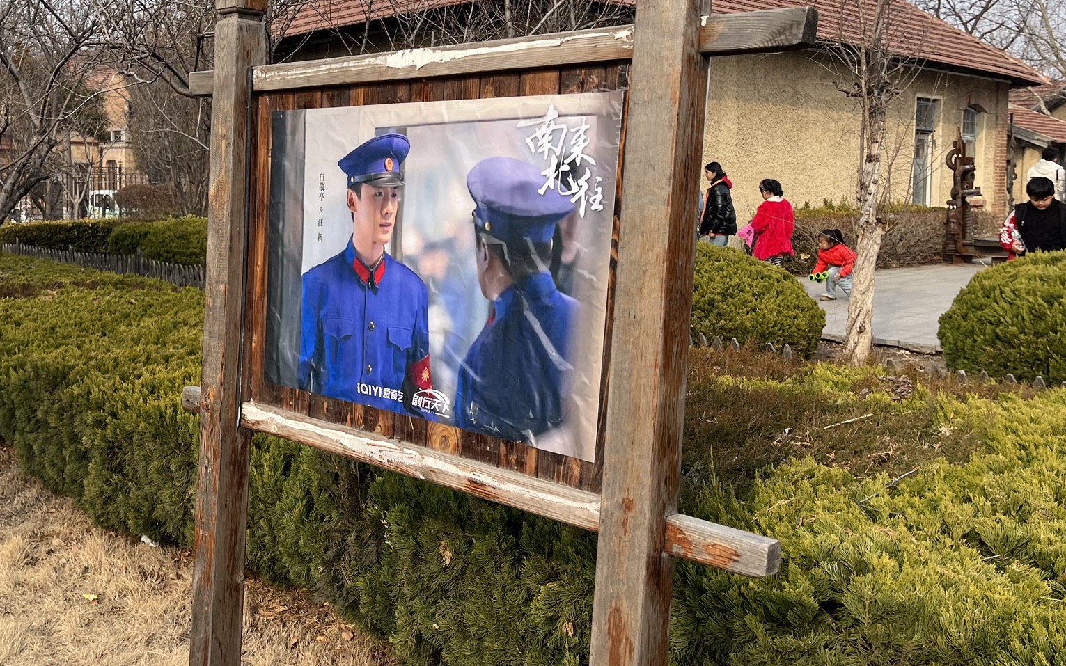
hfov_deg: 53.6
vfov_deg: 35.0
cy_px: 230
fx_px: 1046
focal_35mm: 36
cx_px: 418
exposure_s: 1/1748
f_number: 1.6
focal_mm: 5.1
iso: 50
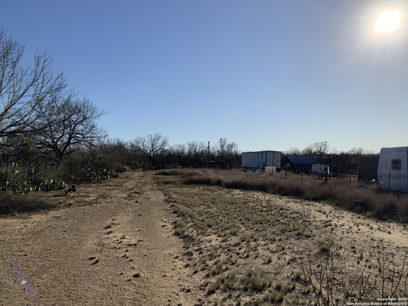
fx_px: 342
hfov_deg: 61.7
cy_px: 153
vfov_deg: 48.2
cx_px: 204
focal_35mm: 29
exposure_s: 1/4065
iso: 20
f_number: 1.8
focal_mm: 3
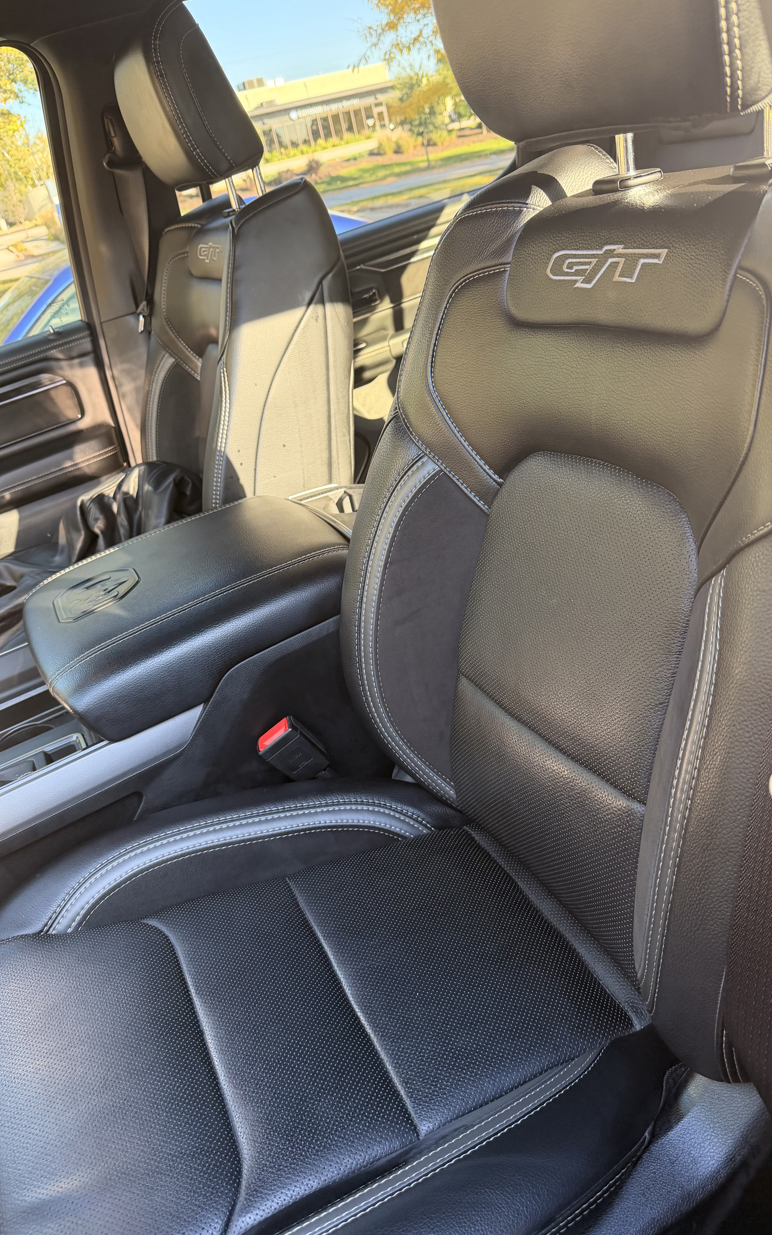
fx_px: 875
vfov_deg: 70.4
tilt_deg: -27.3
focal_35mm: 26
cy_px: 616
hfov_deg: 47.6
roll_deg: +13.0
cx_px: 404
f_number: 1.78
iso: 200
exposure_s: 1/96
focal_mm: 6.76
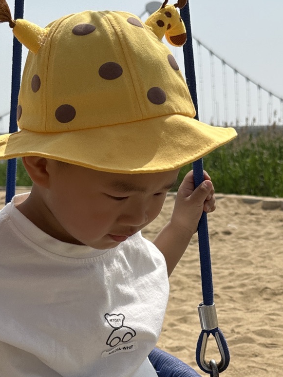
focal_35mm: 62
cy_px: 335
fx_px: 675
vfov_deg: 29.9
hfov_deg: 23.2
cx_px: 242
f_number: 1.78
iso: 80
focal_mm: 6.86
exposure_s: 1/8197
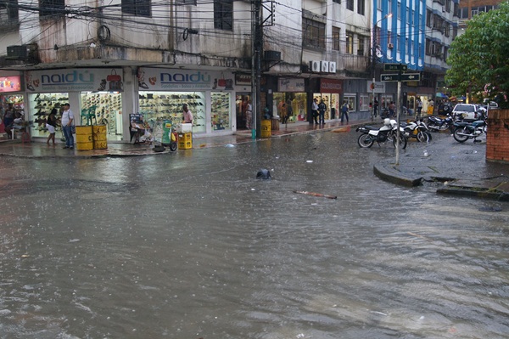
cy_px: 170
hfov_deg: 53.2
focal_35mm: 36
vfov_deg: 36.8
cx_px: 254
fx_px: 509
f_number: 8
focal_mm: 24
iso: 800
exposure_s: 1/30
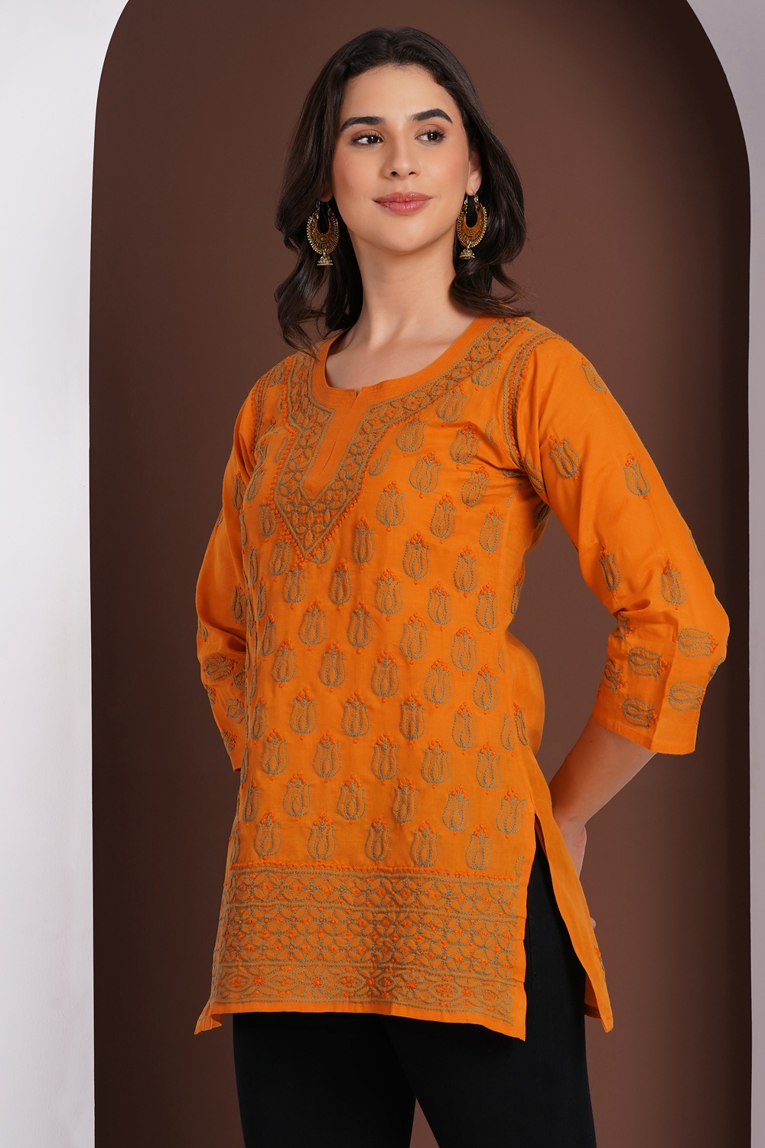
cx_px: 382
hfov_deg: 10.7
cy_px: 574
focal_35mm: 128
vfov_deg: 16.0
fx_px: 4080
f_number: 10
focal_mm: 128
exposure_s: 1/125
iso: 250
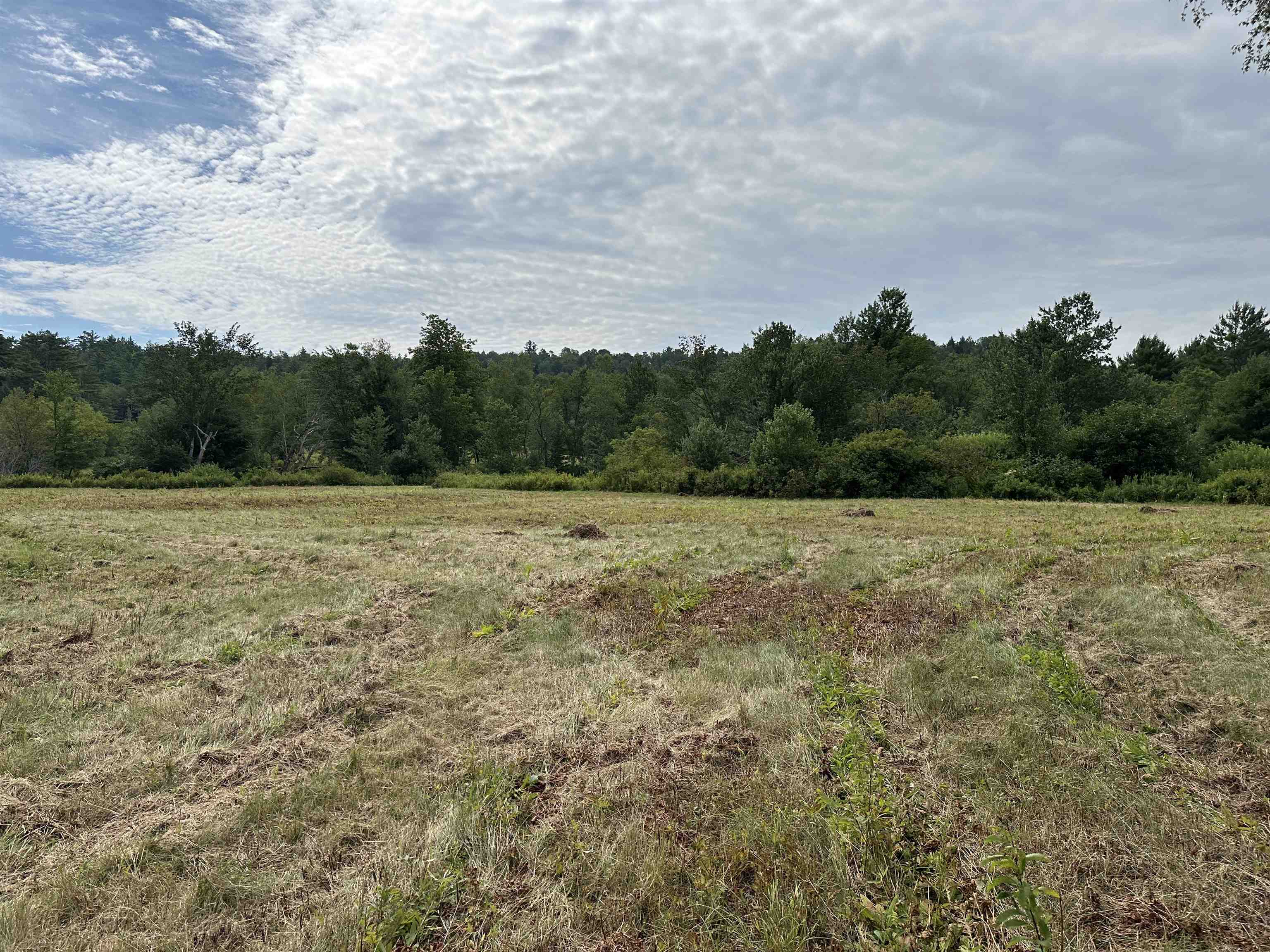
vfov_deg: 56.8
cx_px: 635
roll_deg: -0.6
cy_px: 476
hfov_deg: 71.6
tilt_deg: +0.5
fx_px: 881
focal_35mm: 24
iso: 80
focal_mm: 6.86
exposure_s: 1/8929
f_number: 1.78
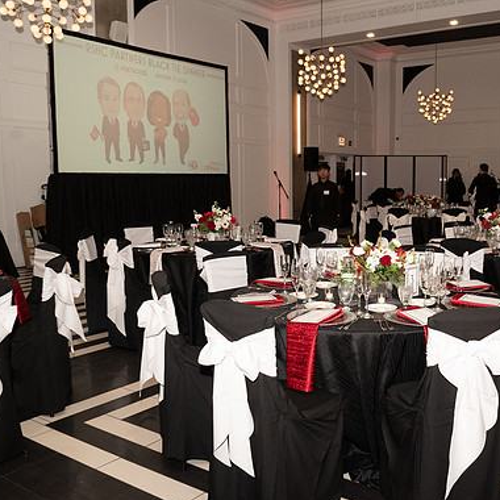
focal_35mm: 35
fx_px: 572
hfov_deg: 46.3
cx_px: 342
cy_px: 253
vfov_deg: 47.2
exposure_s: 1/125
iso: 1000
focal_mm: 18
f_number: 7.1
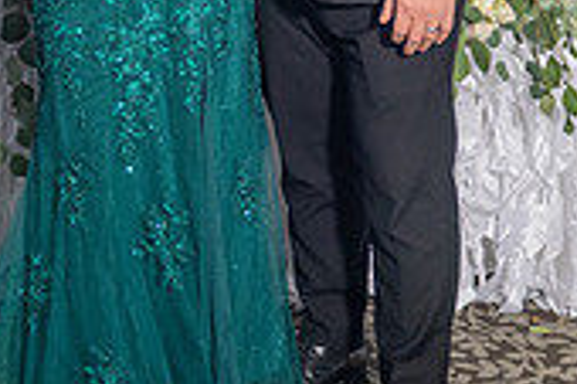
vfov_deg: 10.0
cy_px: -45
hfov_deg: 14.9
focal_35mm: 135
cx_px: -19
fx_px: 2162
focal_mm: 29
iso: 400
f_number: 3.5
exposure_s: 1/160
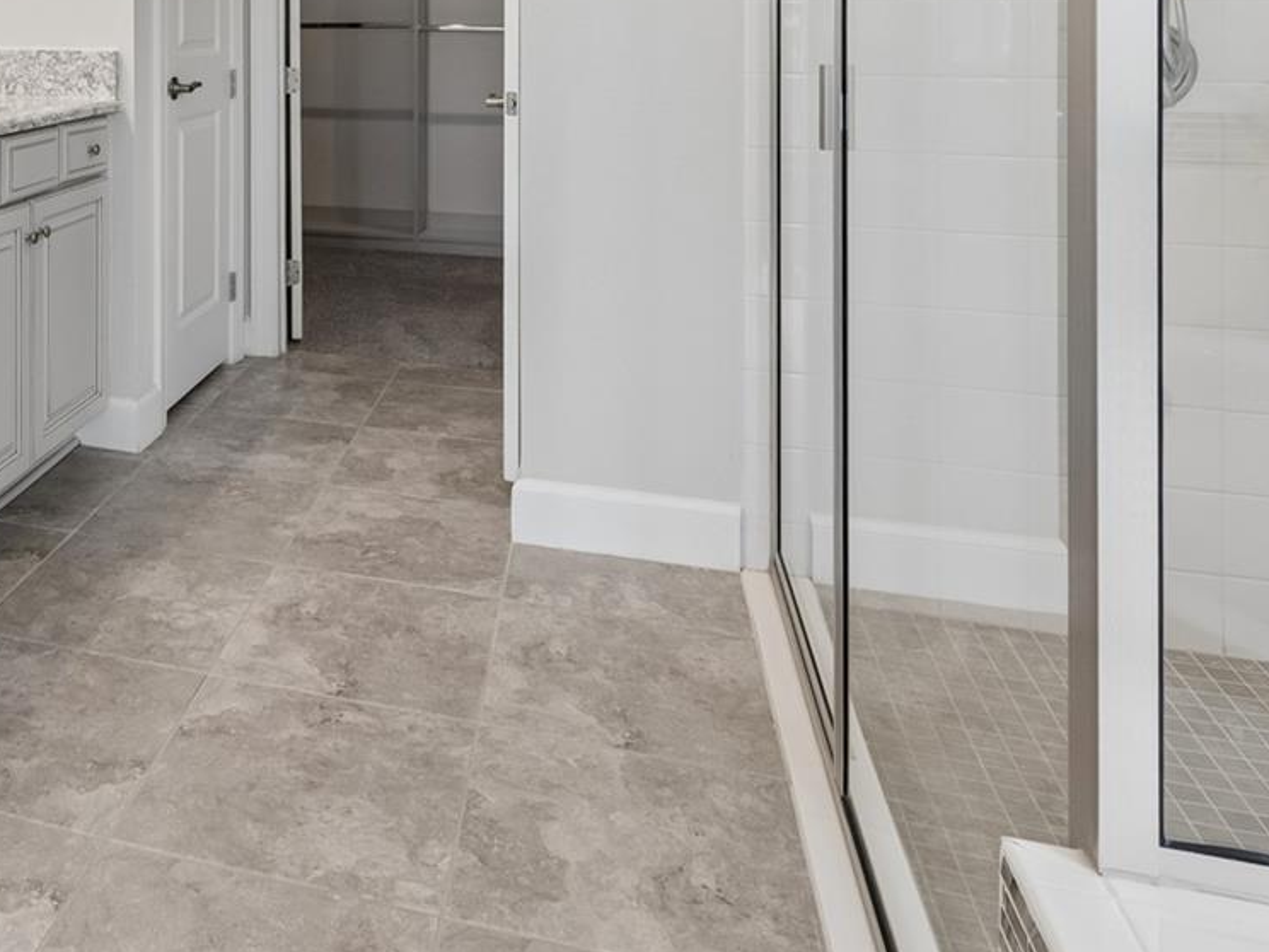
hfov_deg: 52.5
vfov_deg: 42.2
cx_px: 167
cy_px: 121
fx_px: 1136
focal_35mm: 31
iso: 100
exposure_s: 1/15
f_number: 7.1
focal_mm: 10
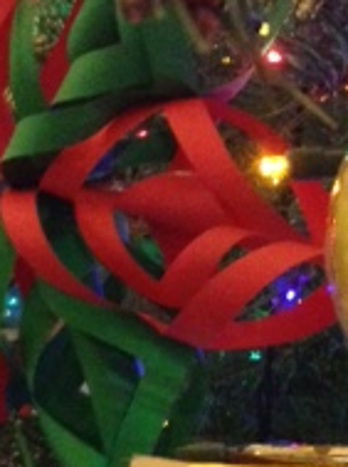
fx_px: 1506
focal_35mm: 112
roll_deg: +0.0
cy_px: 395
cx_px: 400
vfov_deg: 17.4
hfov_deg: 12.9
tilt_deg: -8.8
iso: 800
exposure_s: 1/15
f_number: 2.4
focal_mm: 4.12
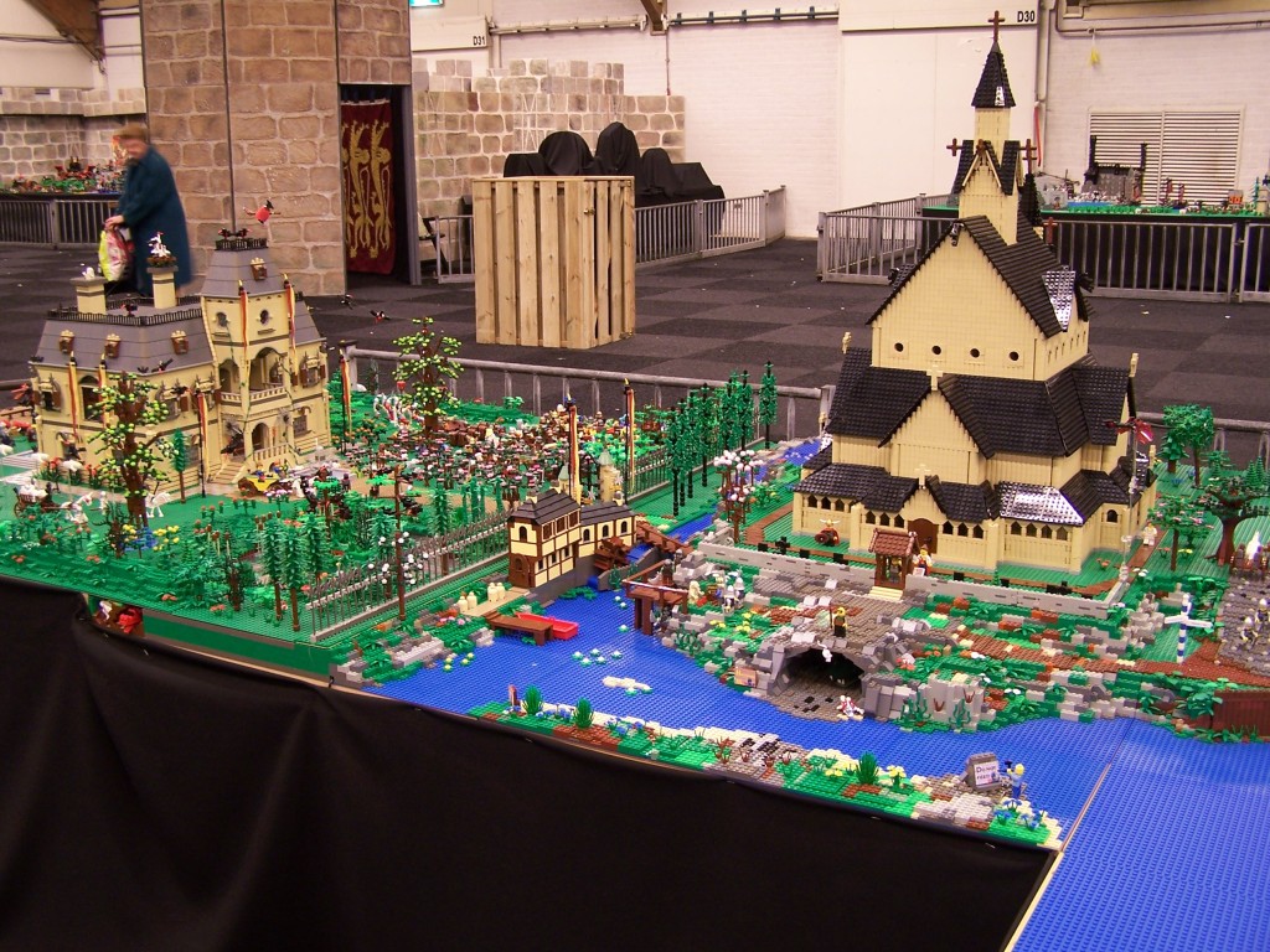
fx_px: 1394
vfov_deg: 37.7
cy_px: 476
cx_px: 635
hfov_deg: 49.0
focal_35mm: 38
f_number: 2.8
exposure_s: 1/2
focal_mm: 6.3
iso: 80
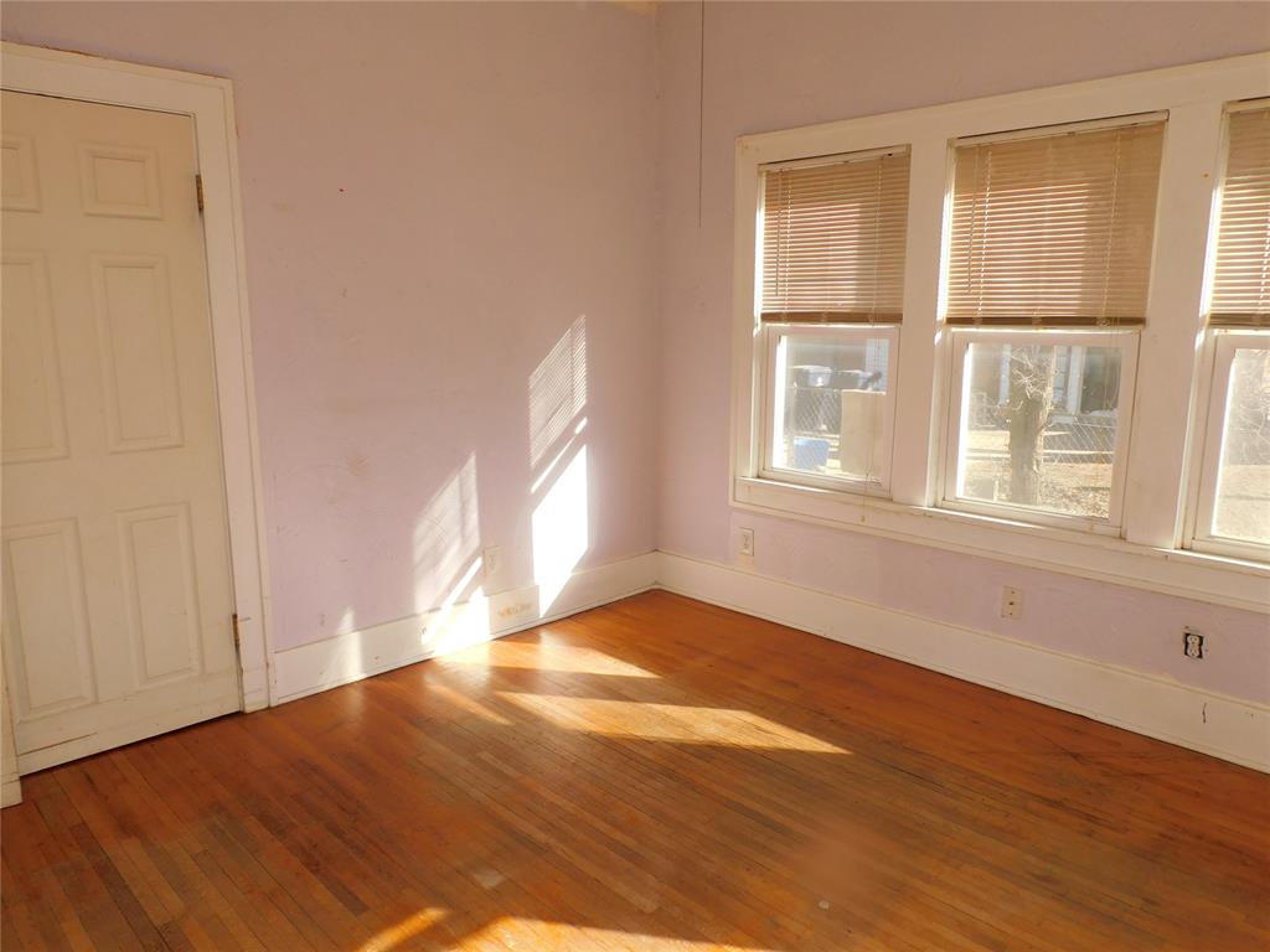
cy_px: 476
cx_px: 635
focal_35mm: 24
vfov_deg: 56.8
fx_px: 881
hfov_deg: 71.6
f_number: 3.3
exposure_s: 1/160
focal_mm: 4.3
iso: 125
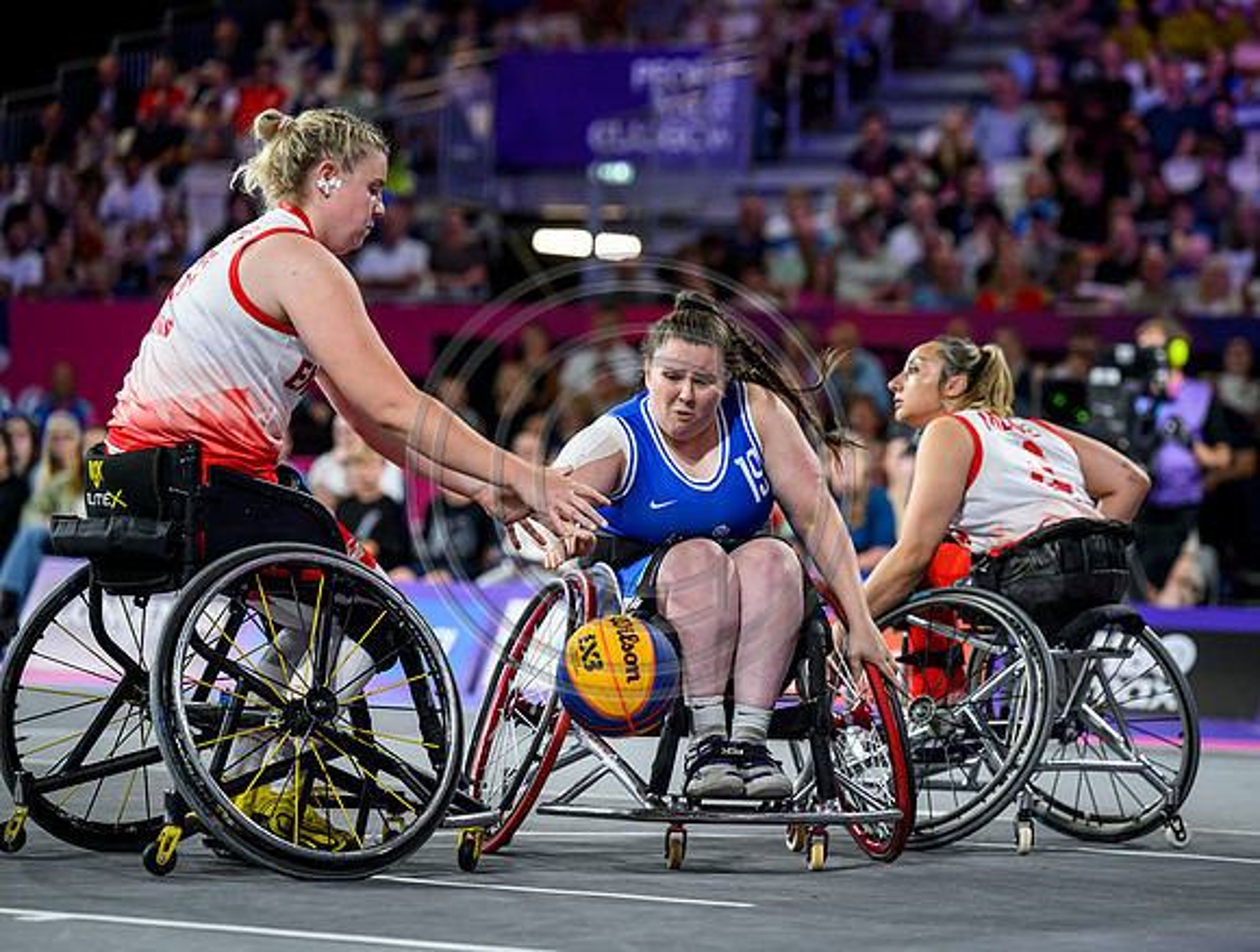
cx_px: 714
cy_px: 476
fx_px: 5157
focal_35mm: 141
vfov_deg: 10.5
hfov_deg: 13.9
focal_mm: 130
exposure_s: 1/1600
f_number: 3.2
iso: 2500
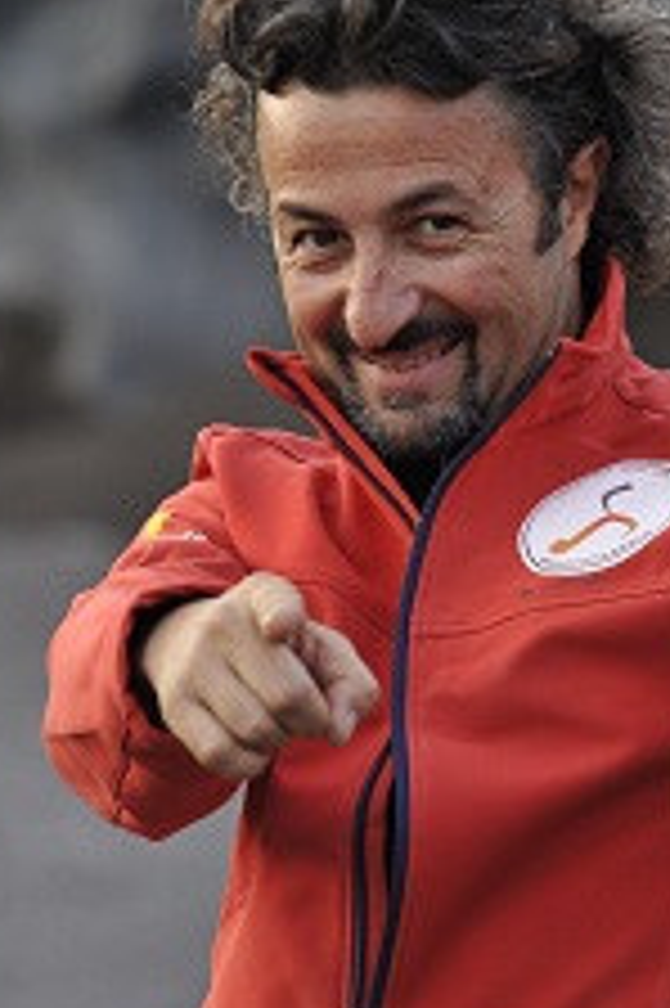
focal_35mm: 259
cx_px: 328
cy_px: 446
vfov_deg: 8.0
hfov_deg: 5.3
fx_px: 7241
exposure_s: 1/200
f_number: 5
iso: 800
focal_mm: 145
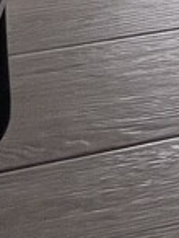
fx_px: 626
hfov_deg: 13.6
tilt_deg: -0.4
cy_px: -469
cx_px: 373
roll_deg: -1.8
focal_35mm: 91
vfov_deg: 11.6
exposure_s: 1/99
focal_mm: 1.57
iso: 50
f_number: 1.8
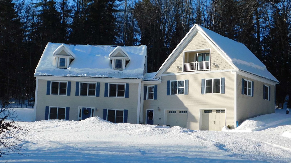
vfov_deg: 21.4
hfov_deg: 37.2
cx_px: 146
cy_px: 91
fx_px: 432
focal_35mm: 56
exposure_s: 1/1000
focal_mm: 8
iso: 125
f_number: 3.7
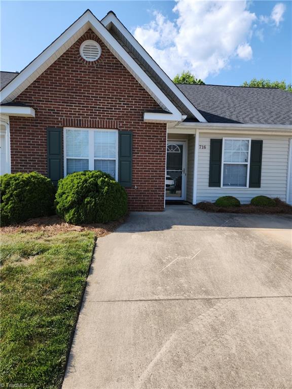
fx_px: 259
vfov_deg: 73.9
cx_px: 146
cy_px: 194
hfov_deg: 58.9
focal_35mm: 23
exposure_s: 1/1076
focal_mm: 5.4
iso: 20
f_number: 1.8
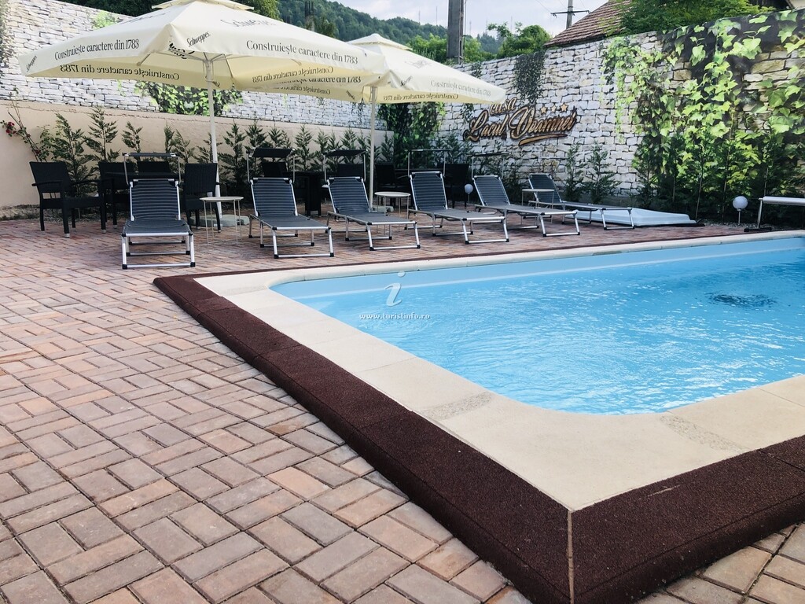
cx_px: 402
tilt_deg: -12.6
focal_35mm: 28
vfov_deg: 49.7
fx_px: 651
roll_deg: -1.2
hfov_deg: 63.4
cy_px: 302
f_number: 1.8
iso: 20
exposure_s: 1/358
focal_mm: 4
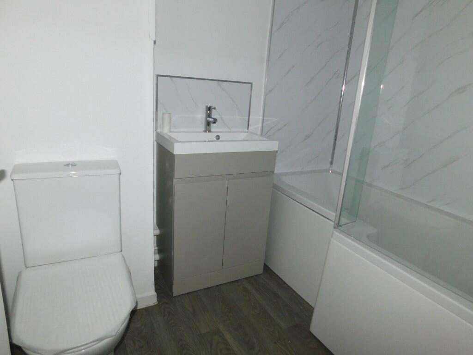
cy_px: 178
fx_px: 314
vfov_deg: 58.9
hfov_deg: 73.9
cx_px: 236
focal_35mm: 23
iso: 200
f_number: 3
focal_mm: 4
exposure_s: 1/30
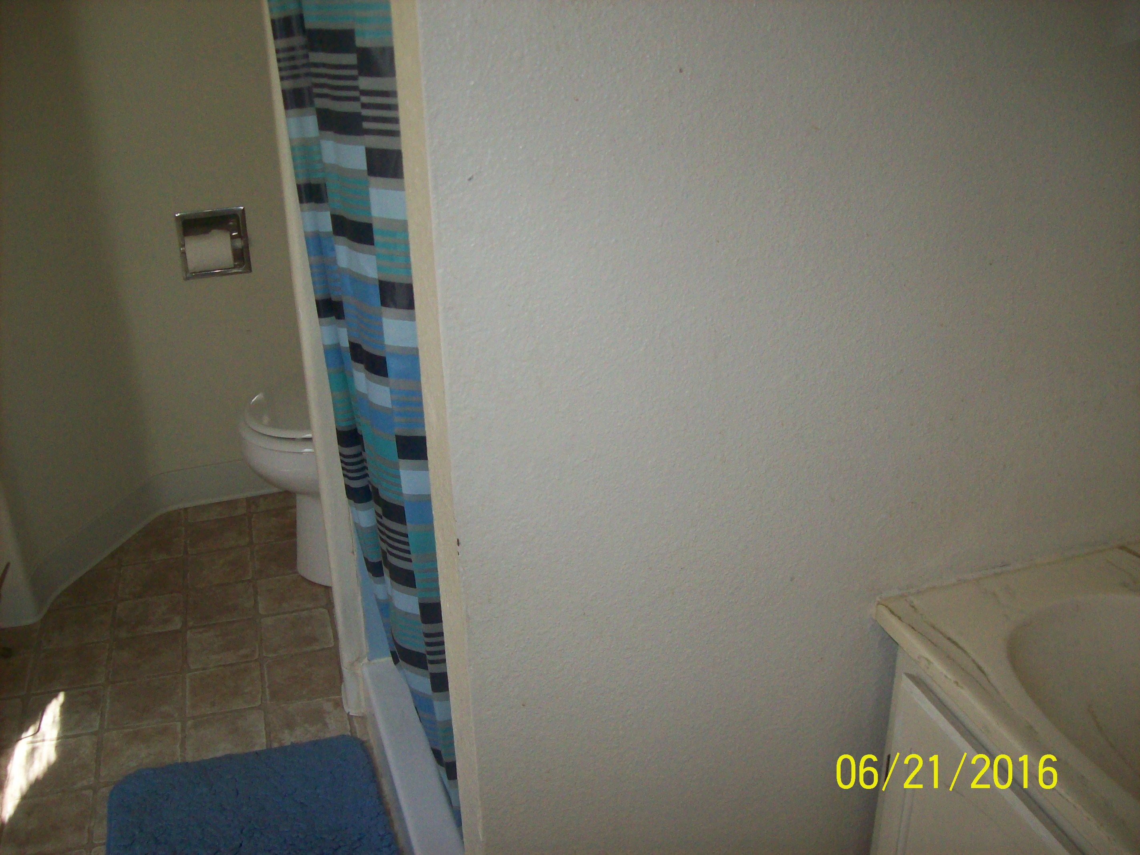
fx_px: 1185
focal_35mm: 36
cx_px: 570
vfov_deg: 39.6
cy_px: 428
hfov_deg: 51.4
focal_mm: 6
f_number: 2.7
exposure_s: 1/64
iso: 200
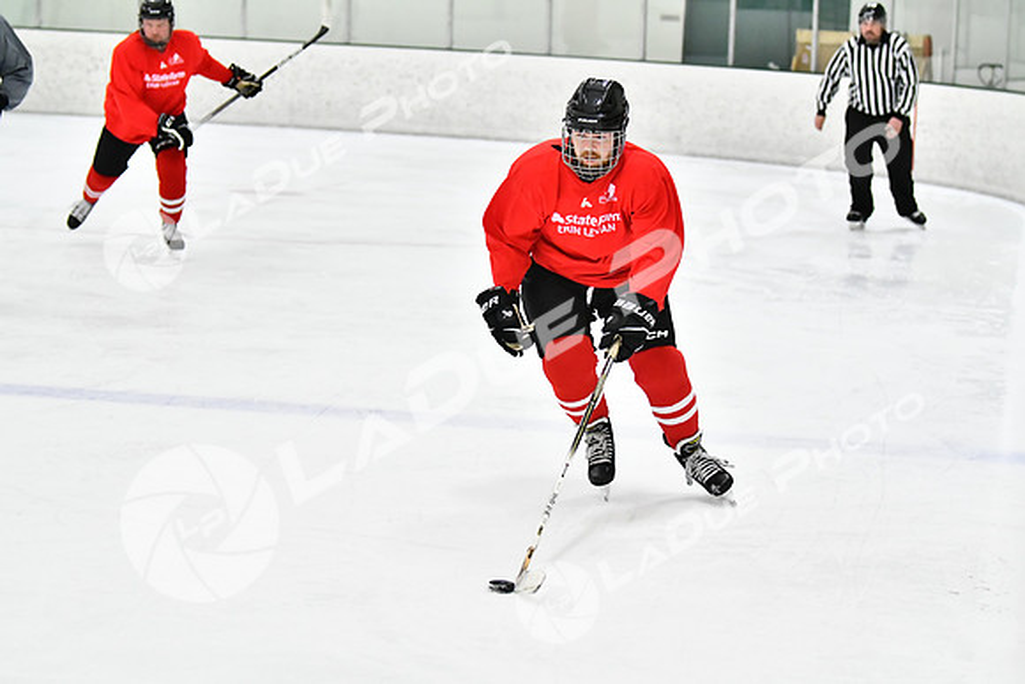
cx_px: 512
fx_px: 3076
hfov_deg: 18.9
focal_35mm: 108
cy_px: 342
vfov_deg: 12.7
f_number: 2.8
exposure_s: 1/1250
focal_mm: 72
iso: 5000
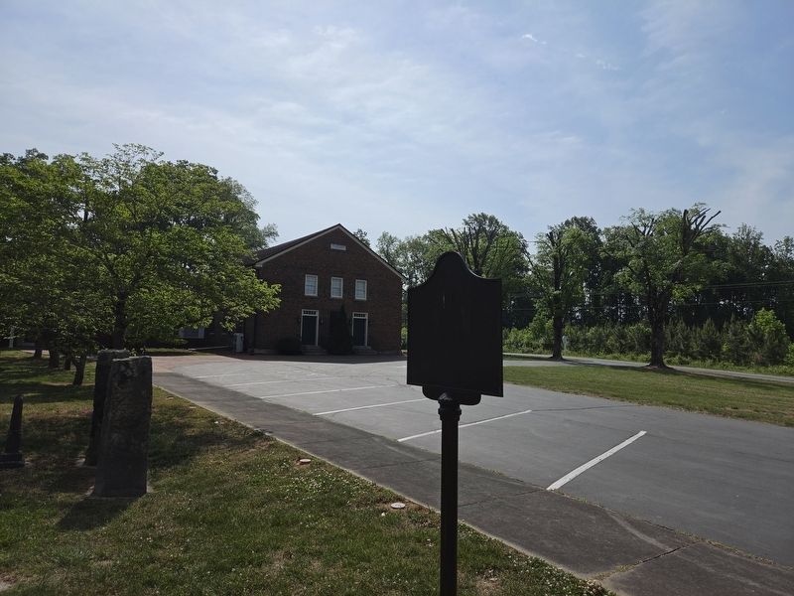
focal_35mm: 23
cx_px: 397
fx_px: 528
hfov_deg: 73.9
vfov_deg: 58.9
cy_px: 298
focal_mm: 5.4
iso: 50
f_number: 1.8
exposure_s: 1/7734
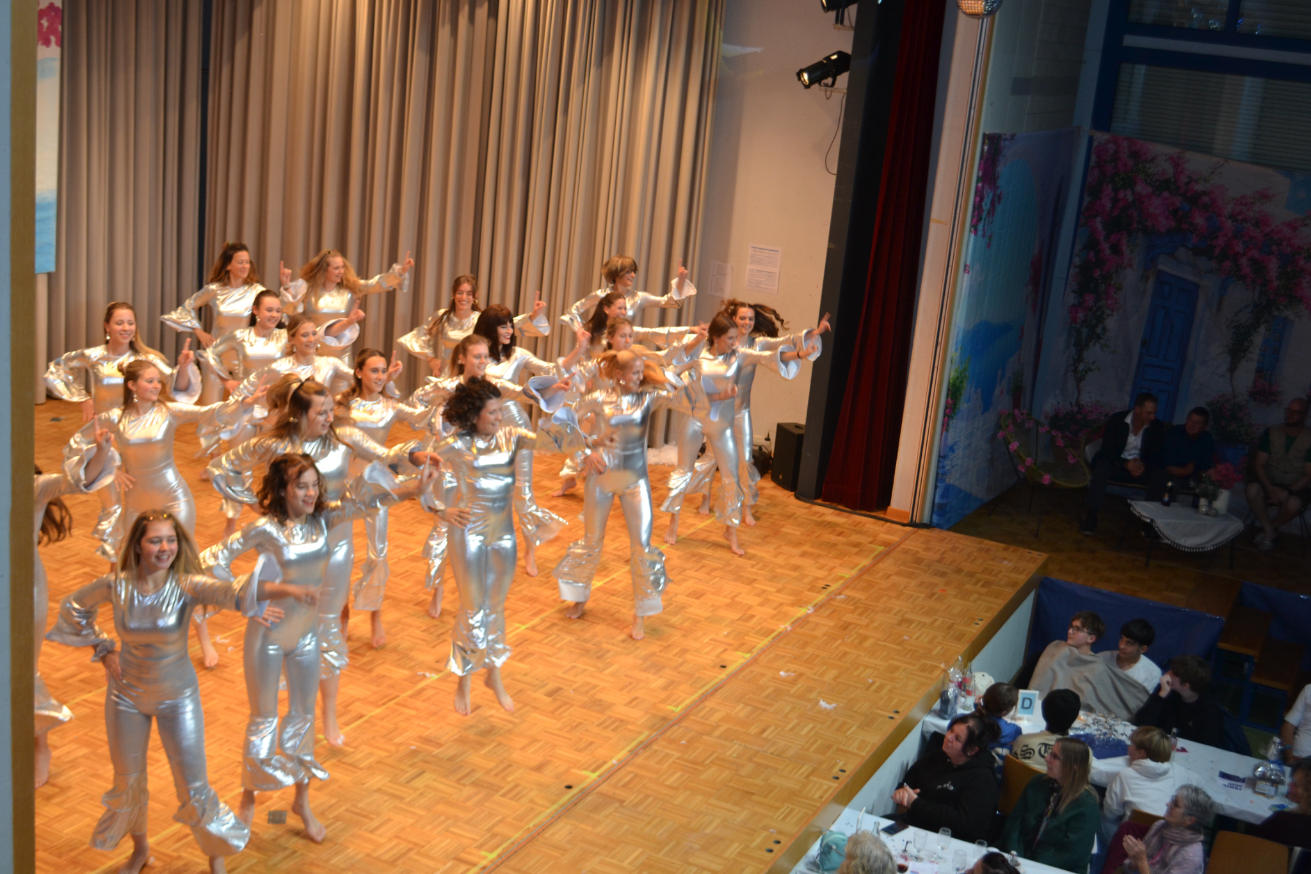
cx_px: 656
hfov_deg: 45.0
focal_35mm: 44
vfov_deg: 30.8
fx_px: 1584
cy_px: 437
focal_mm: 29
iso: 400
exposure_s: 1/80
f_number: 4.5
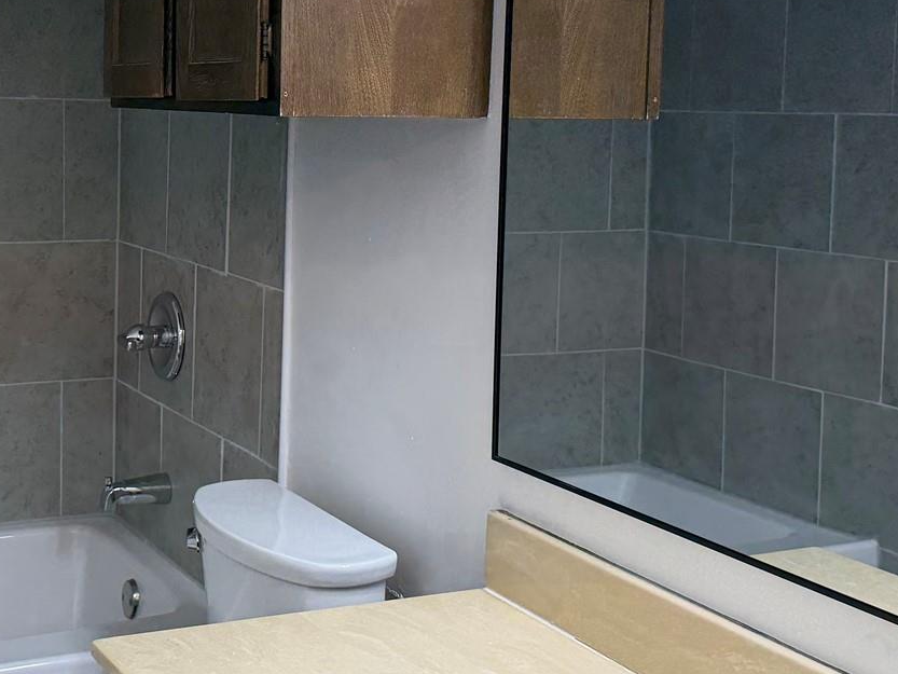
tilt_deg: -4.9
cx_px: 250
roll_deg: -1.1
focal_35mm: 59
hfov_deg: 32.2
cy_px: 226
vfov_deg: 24.7
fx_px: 1531
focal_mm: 6.76
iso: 200
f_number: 1.78
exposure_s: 1/196
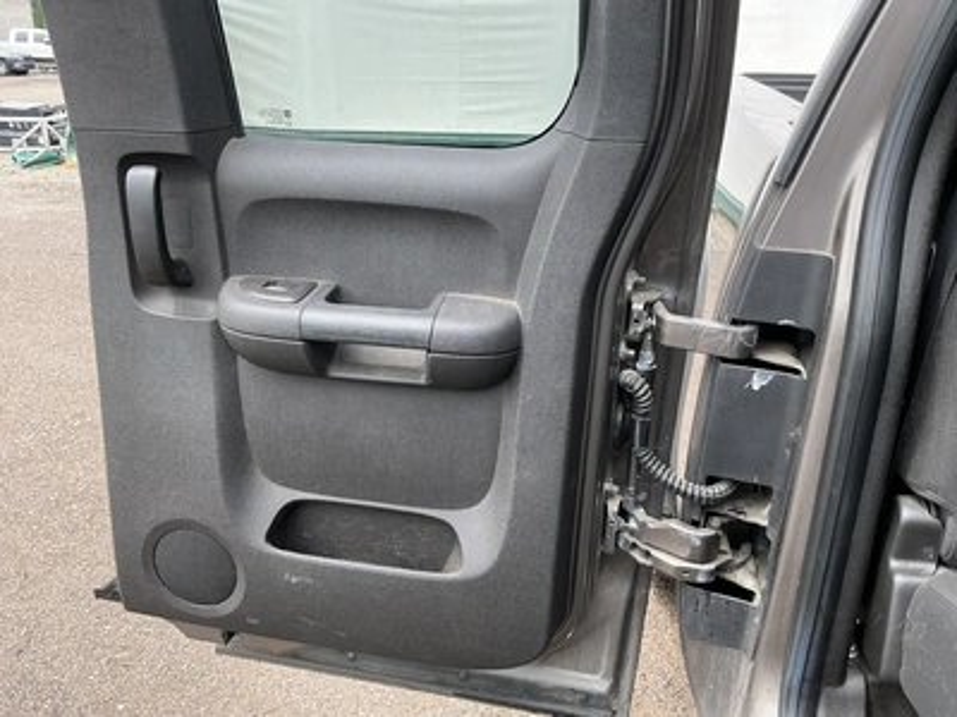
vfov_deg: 49.7
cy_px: 358
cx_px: 478
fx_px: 774
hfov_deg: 63.4
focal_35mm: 28
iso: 20
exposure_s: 1/238
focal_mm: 3
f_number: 1.8
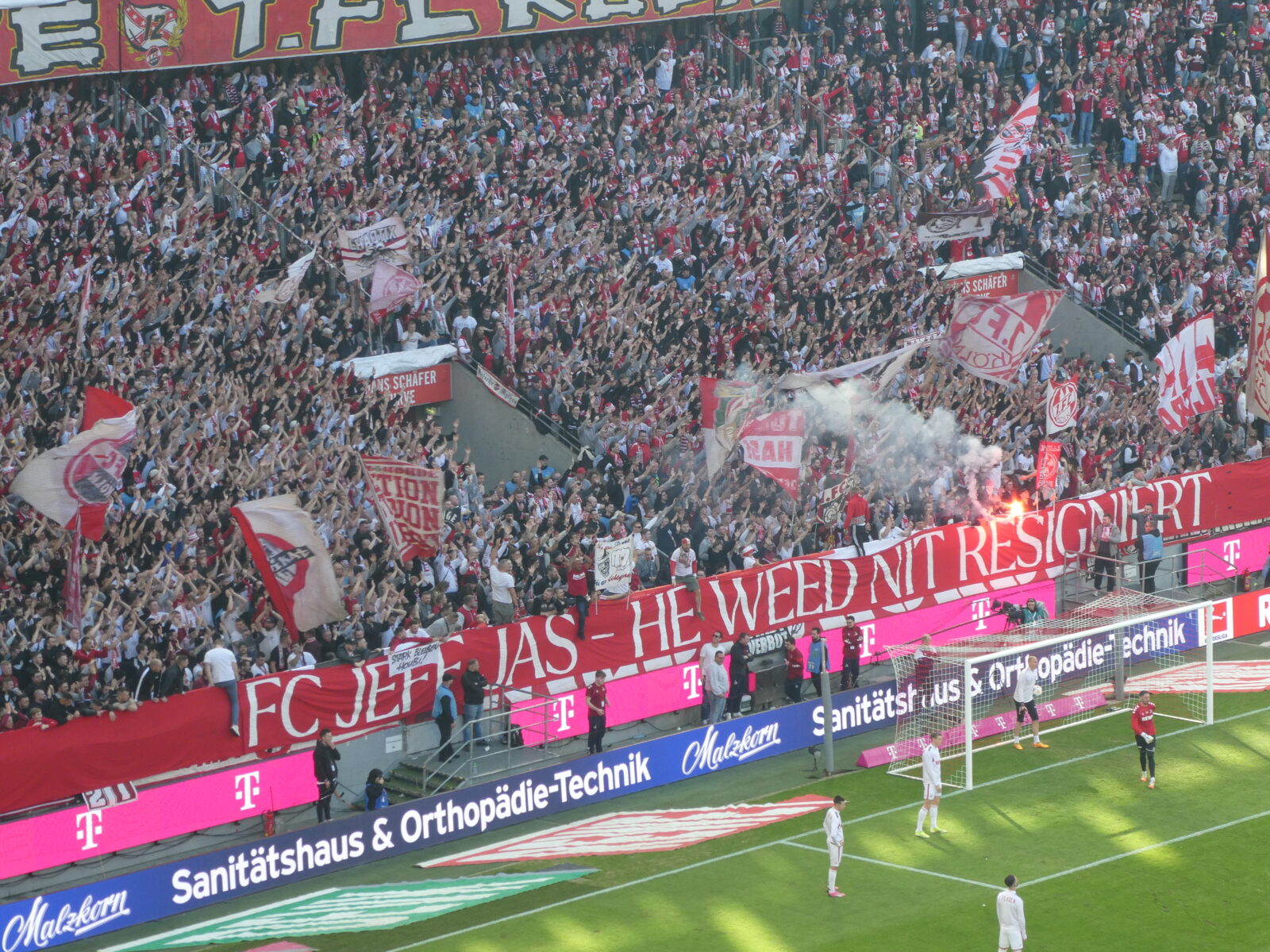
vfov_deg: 11.0
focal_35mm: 135
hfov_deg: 14.6
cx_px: 635
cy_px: 476
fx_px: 4953
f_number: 5.3
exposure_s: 1/80
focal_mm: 24.2
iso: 125
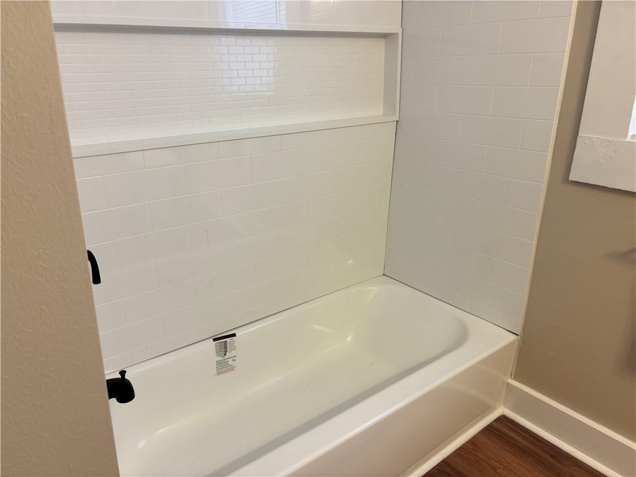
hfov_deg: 67.3
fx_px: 478
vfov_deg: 53.1
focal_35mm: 26
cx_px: 318
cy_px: 238
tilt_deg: -18.8
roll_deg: -0.1
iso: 80
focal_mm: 5.96
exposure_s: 1/60
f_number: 1.6
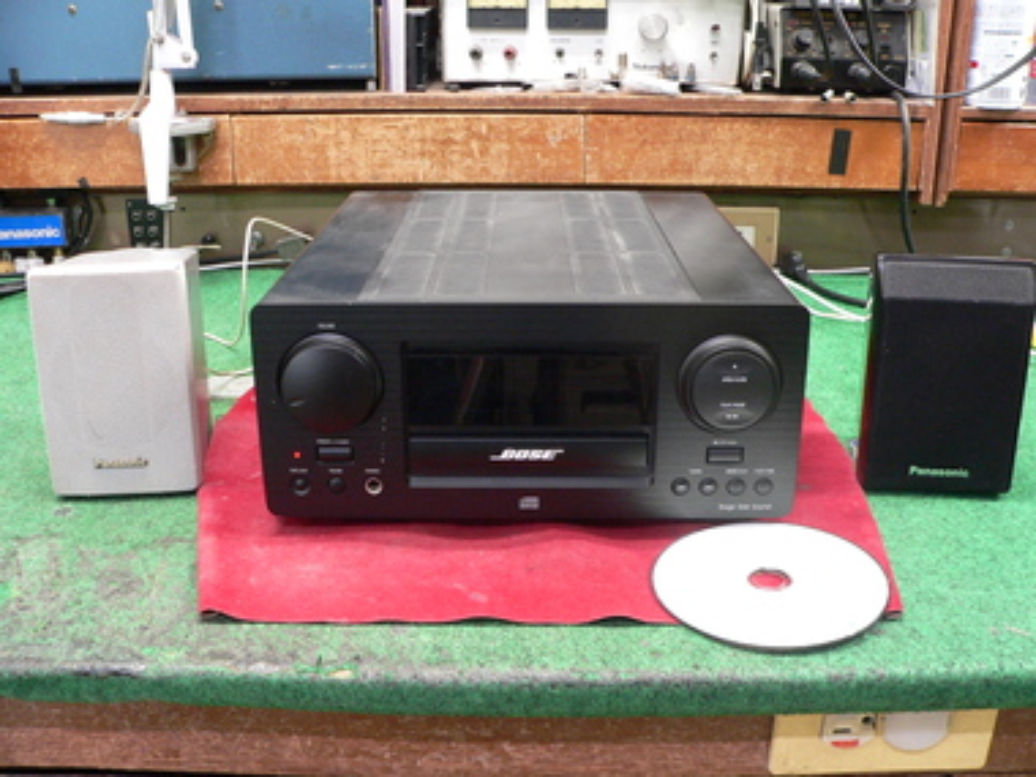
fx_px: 1077
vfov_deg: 39.7
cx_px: 518
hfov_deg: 51.4
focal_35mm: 36
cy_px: 388
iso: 200
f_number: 2.8
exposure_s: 1/6
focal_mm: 6
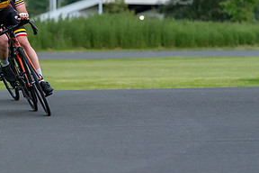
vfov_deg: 3.5
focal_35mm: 393
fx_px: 2827
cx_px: 9
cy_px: 12
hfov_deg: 5.2
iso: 8000
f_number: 5
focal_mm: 195
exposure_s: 1/640
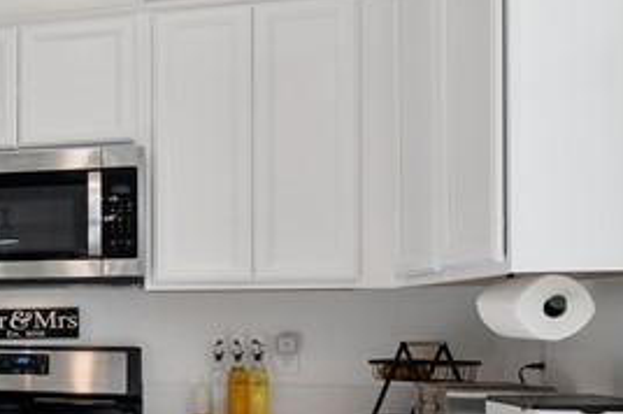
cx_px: -430
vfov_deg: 19.5
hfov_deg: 21.6
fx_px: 1193
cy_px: 309
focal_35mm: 69
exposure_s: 1/40
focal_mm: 17
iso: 400
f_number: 8
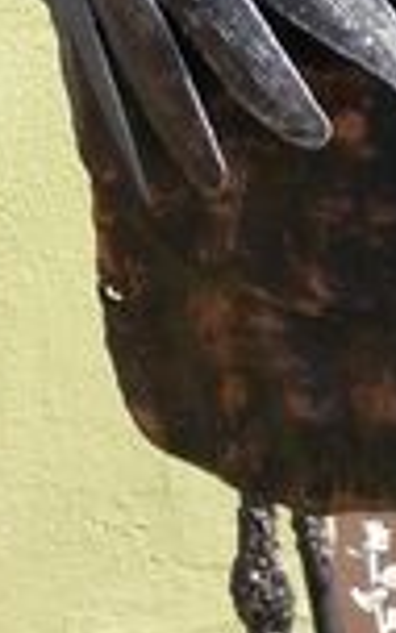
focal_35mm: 156
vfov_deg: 12.5
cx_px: 534
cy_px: -416
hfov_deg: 8.3
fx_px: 2694
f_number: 2.8
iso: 80
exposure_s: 1/640
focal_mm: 5
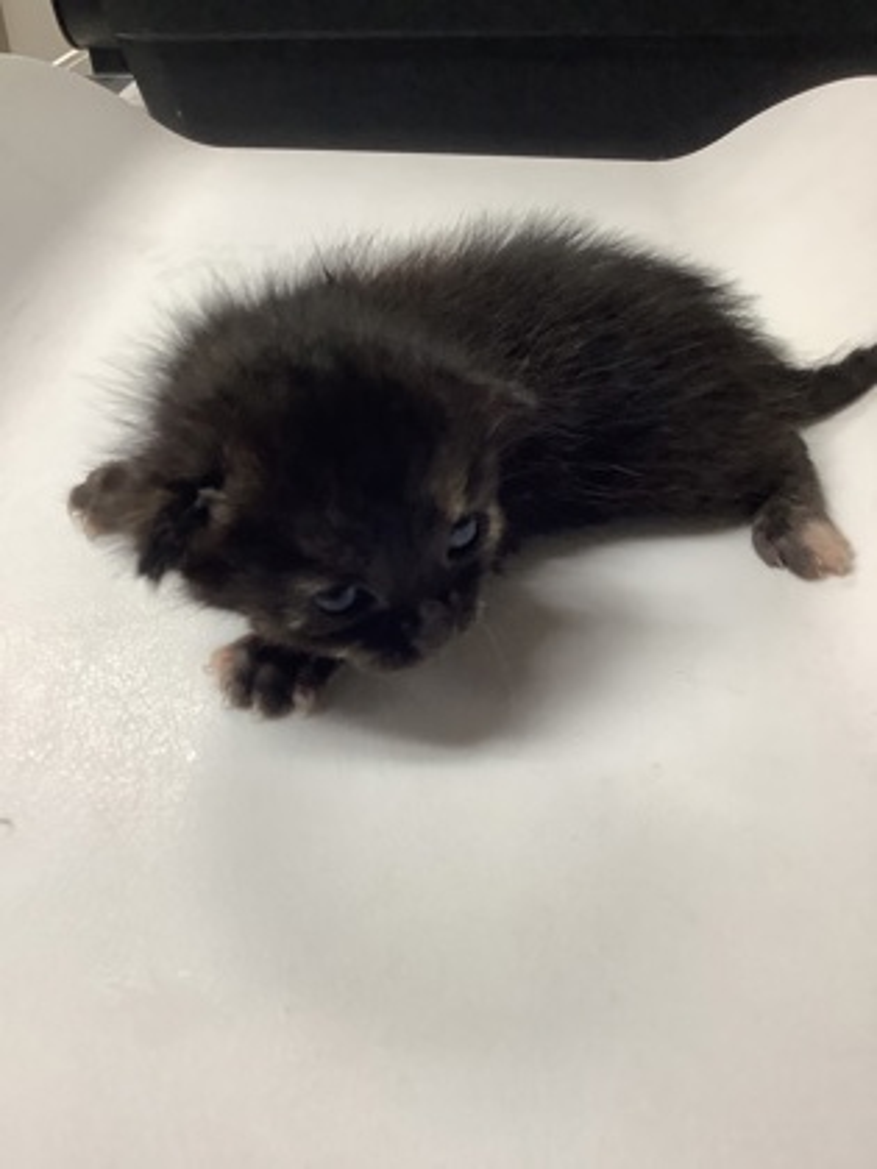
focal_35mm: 31
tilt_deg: -37.5
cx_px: 438
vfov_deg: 58.4
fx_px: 1047
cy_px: 584
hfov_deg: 45.4
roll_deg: +0.4
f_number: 2.4
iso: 160
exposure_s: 1/50
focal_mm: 3.3
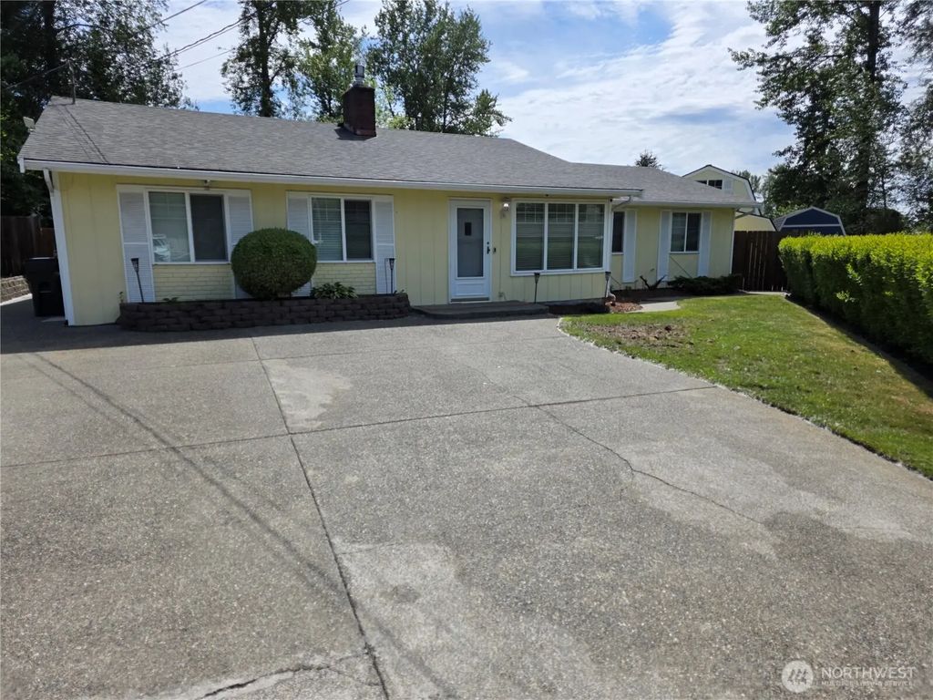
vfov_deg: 58.9
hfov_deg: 73.9
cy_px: 350
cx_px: 466
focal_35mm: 23
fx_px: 620
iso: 64
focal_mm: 6.3
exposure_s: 1/7944
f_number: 1.7
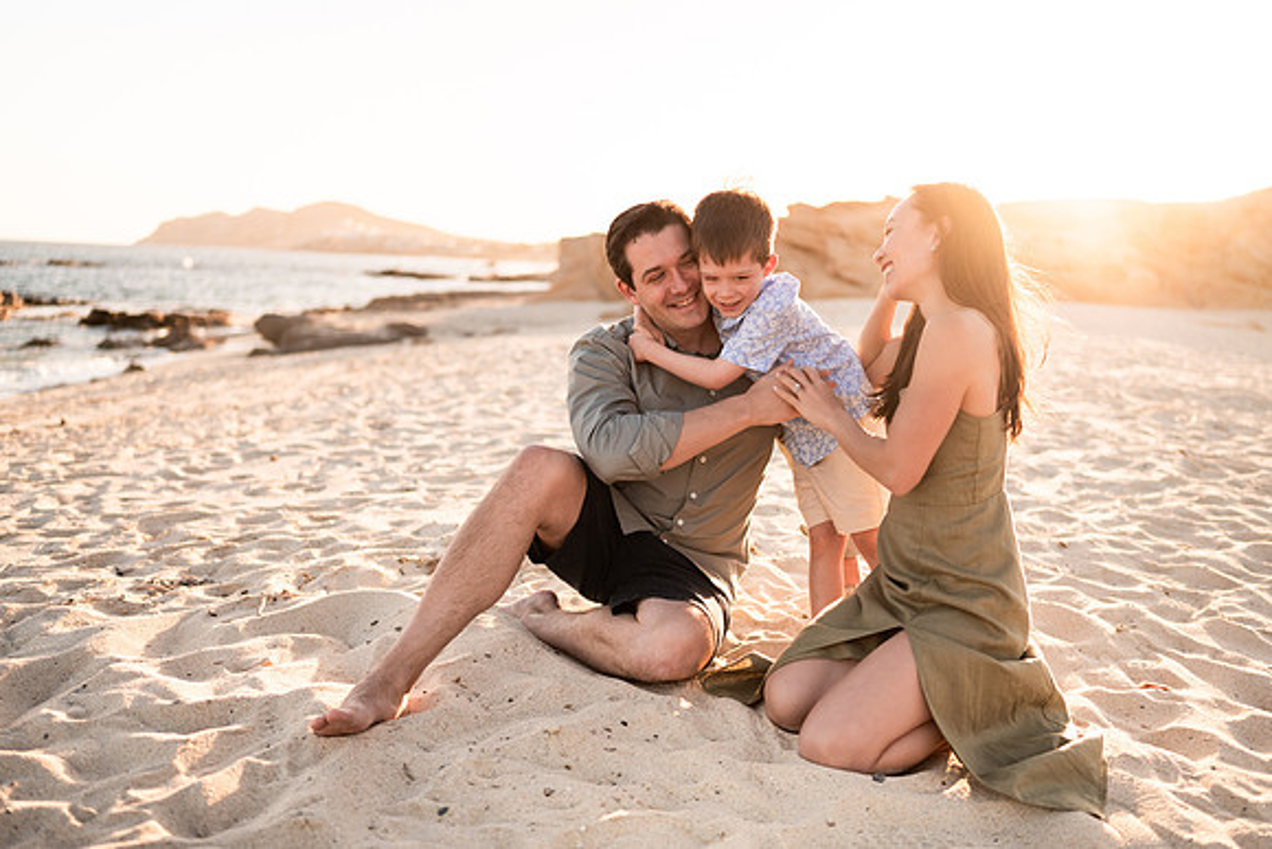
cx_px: 636
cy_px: 424
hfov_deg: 54.4
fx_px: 1237
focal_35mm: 35
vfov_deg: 37.9
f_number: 1.8
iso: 100
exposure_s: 1/2500
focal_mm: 35
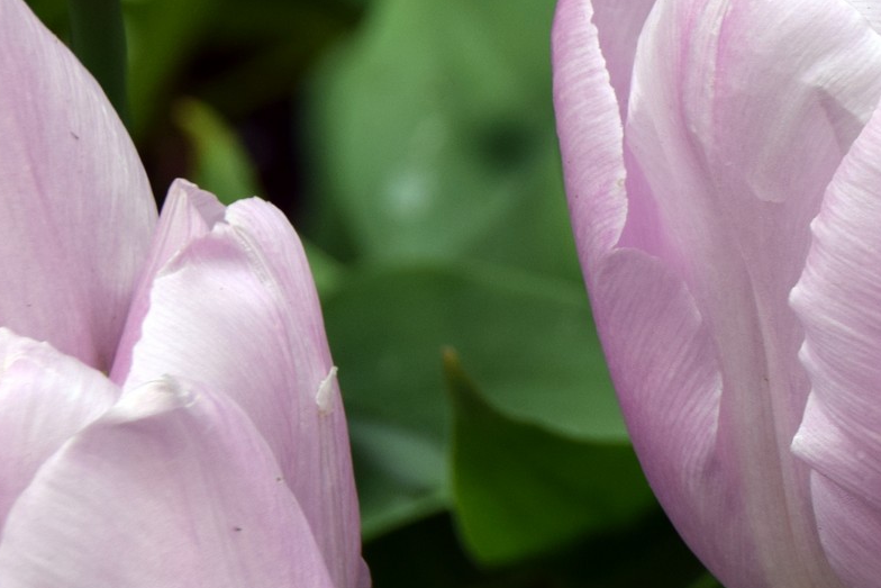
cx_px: 1145
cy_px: 173
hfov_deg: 5.5
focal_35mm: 372
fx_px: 9105
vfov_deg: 3.7
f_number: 8
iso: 280
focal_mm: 90
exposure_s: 1/250
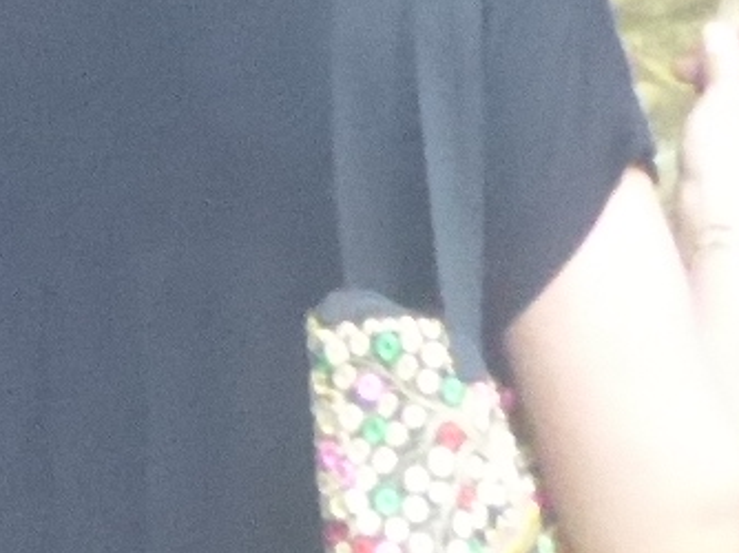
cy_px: -792
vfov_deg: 1.2
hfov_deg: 1.6
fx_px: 26005
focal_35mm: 1219
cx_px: -436
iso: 1600
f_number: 5.4
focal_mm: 25.6
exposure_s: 1/80
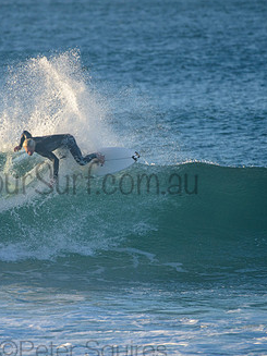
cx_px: 83
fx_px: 8778
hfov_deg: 1.7
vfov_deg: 2.3
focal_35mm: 853
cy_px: 169
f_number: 5.6
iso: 640
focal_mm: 500
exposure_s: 1/2000
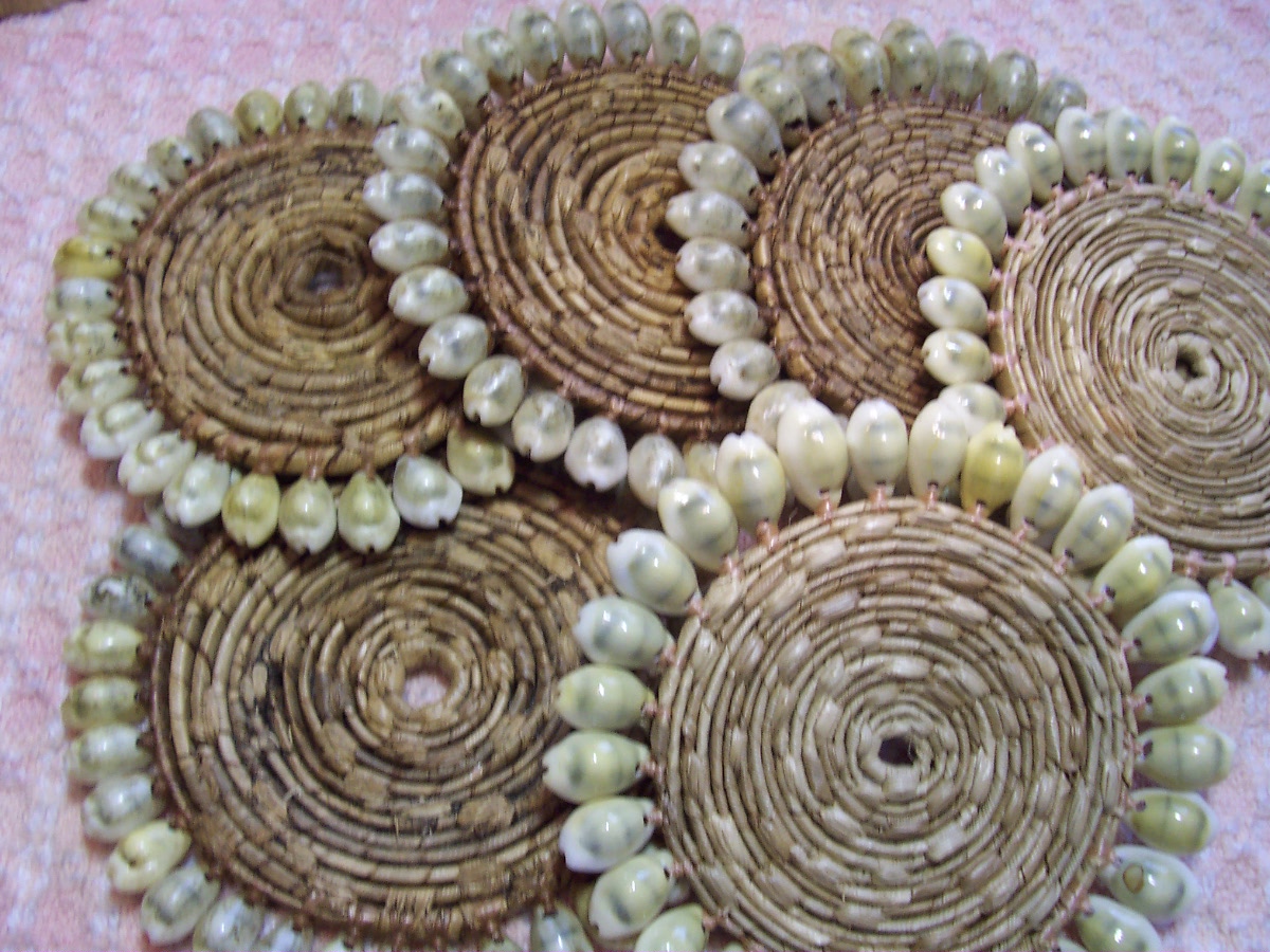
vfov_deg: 38.7
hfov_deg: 50.1
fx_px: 1357
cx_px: 635
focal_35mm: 37
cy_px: 476
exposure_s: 1/30
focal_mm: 5.6
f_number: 2.8
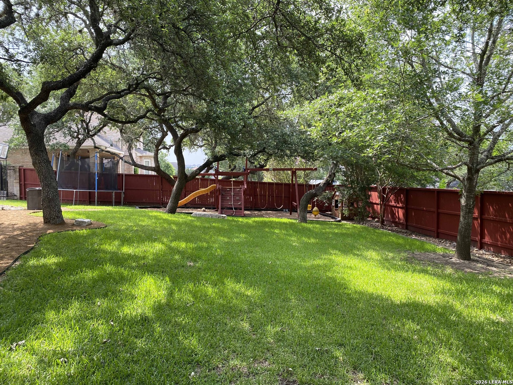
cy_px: 192
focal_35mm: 26
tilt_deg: -2.8
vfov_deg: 53.1
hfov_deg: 67.3
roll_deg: +0.2
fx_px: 385
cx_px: 256
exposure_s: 1/330
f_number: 1.8
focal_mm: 4.25
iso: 32
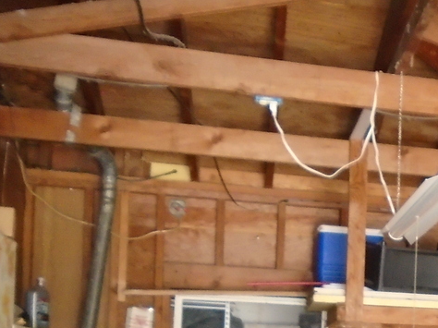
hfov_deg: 22.6
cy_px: 406
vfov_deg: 17.7
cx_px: 541
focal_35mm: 79
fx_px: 999
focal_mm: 4.6
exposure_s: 1/30
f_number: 3.2
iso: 400
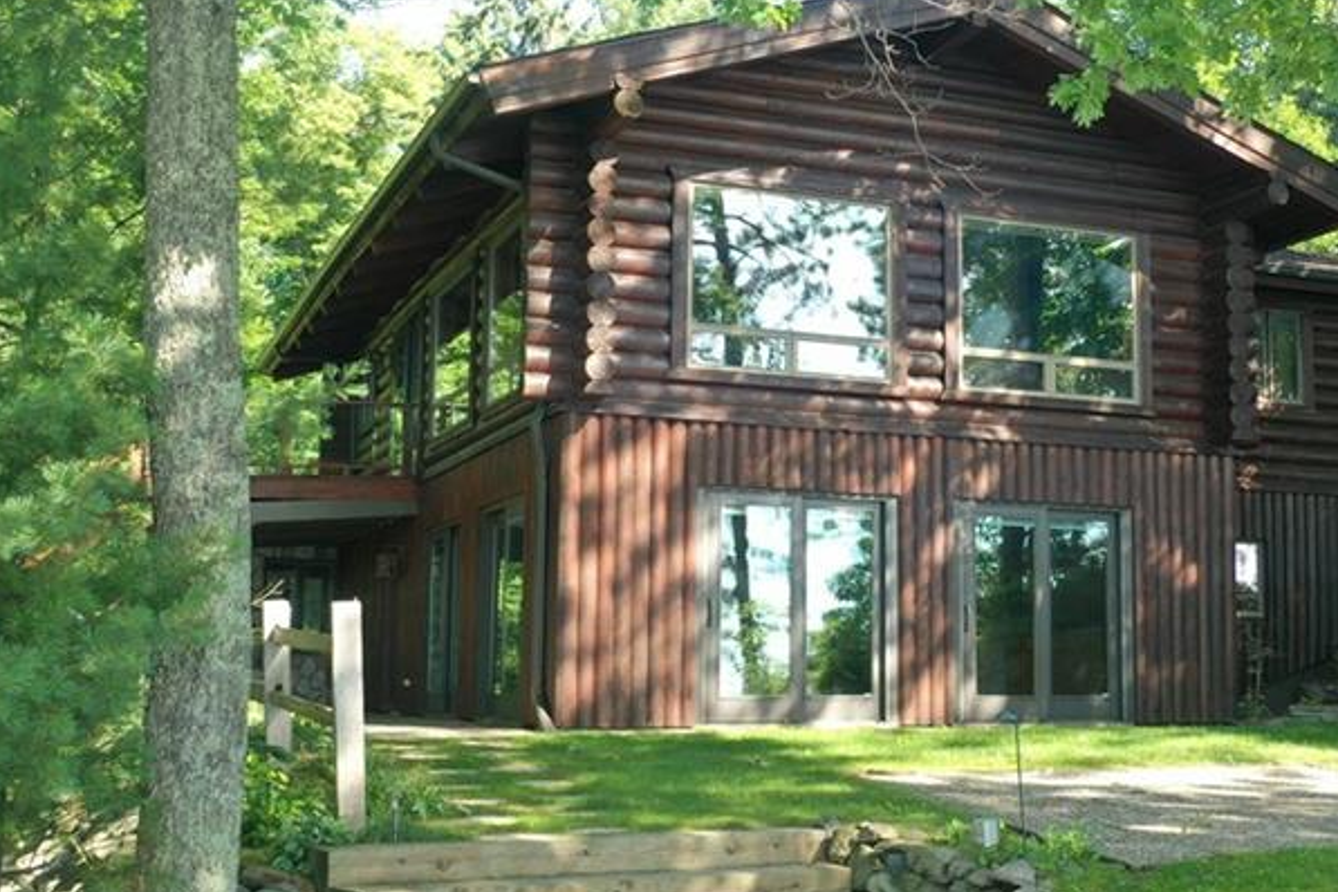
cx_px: 838
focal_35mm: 48
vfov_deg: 28.1
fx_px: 1784
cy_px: 450
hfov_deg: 40.8
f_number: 2.8
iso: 100
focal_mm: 10.26
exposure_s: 1/60
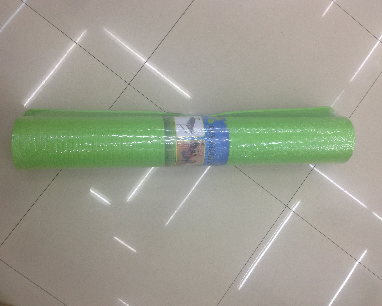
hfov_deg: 51.5
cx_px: 188
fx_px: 396
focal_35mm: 35
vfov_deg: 42.2
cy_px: 151
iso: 50
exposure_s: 1/30
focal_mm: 4.12
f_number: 2.4
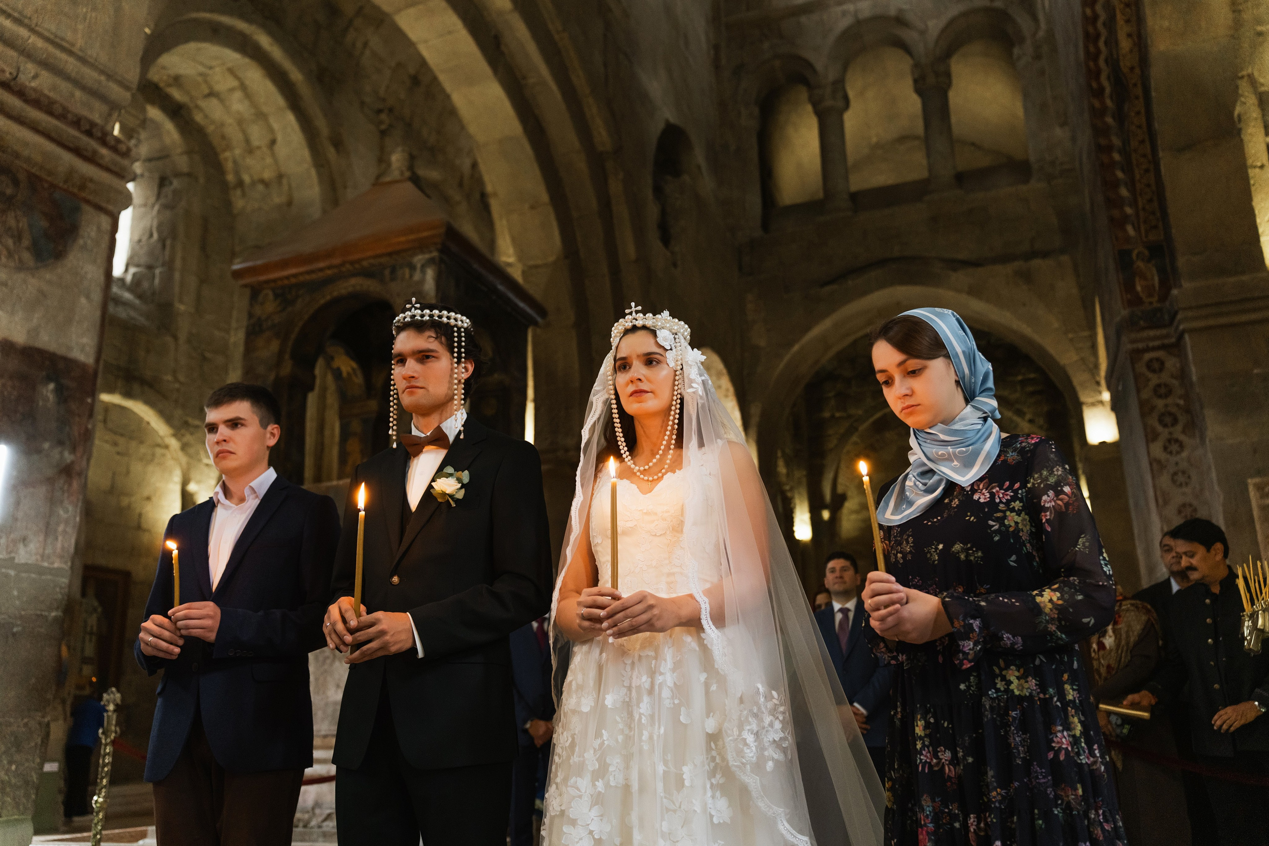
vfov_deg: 46.4
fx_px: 987
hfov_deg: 65.5
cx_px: 634
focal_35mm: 28
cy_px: 423
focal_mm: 28
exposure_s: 1/100
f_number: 2.8
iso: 2500
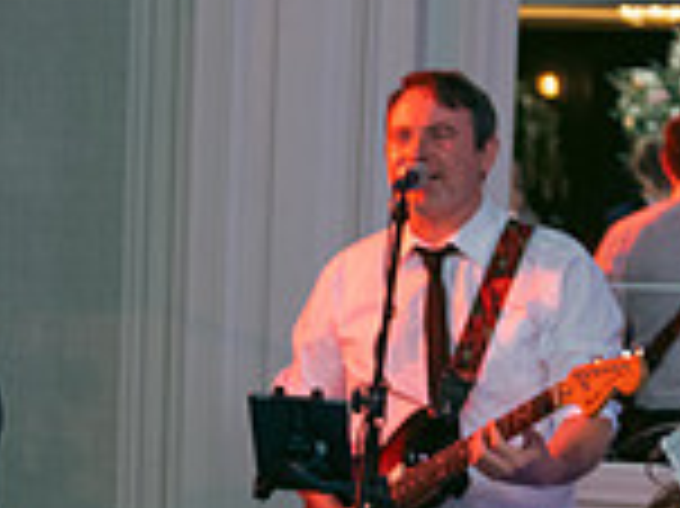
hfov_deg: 11.8
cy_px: 438
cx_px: -216
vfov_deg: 9.1
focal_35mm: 163
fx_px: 3199
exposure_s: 1/160
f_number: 3.5
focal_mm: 44
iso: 640
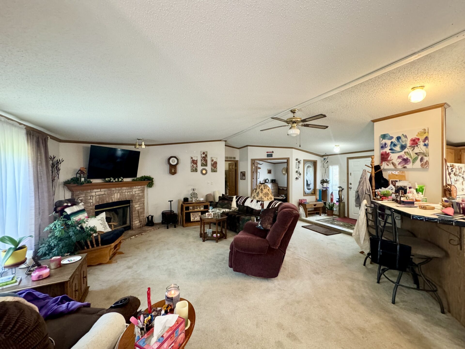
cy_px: 174
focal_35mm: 14
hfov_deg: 102.1
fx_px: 188
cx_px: 232
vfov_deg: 85.7
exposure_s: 1/60
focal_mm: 2.22
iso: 320
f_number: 2.2
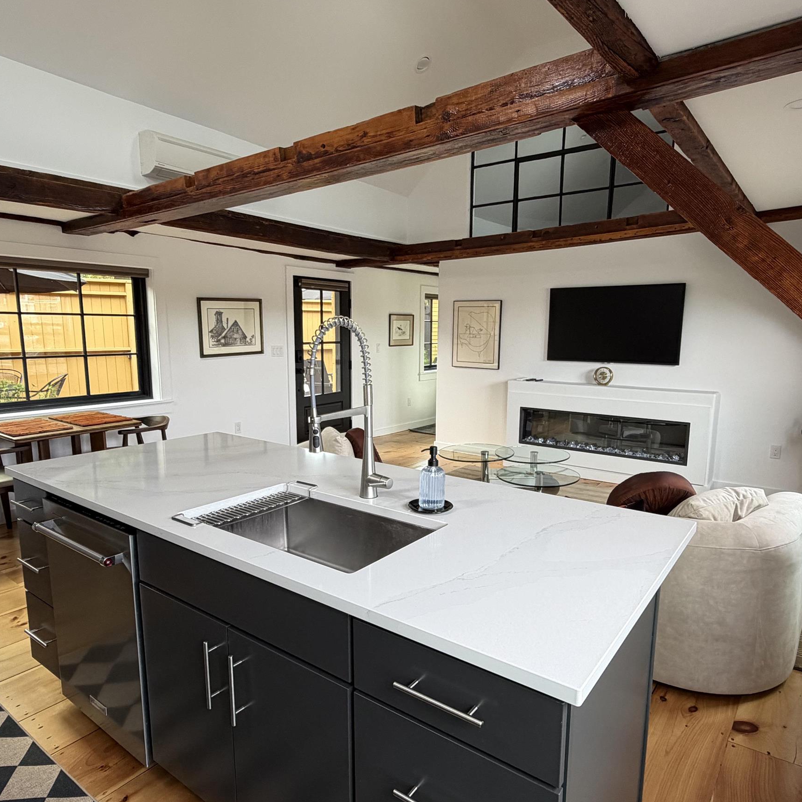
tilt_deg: -9.1
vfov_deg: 69.6
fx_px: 577
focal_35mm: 22
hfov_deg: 69.6
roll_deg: -0.1
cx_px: 410
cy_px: 418
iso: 125
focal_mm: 2.22
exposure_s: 1/121
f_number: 2.2
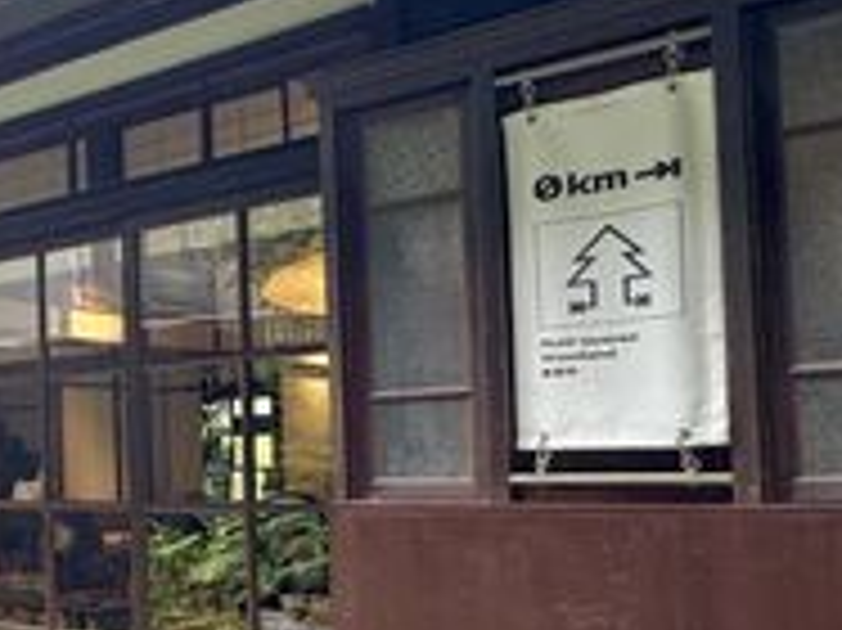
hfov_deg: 28.0
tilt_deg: +2.2
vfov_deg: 31.8
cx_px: -423
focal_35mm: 45
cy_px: 446
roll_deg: +0.1
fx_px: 1094
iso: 50
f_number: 2.2
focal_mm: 2.22
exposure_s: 1/99
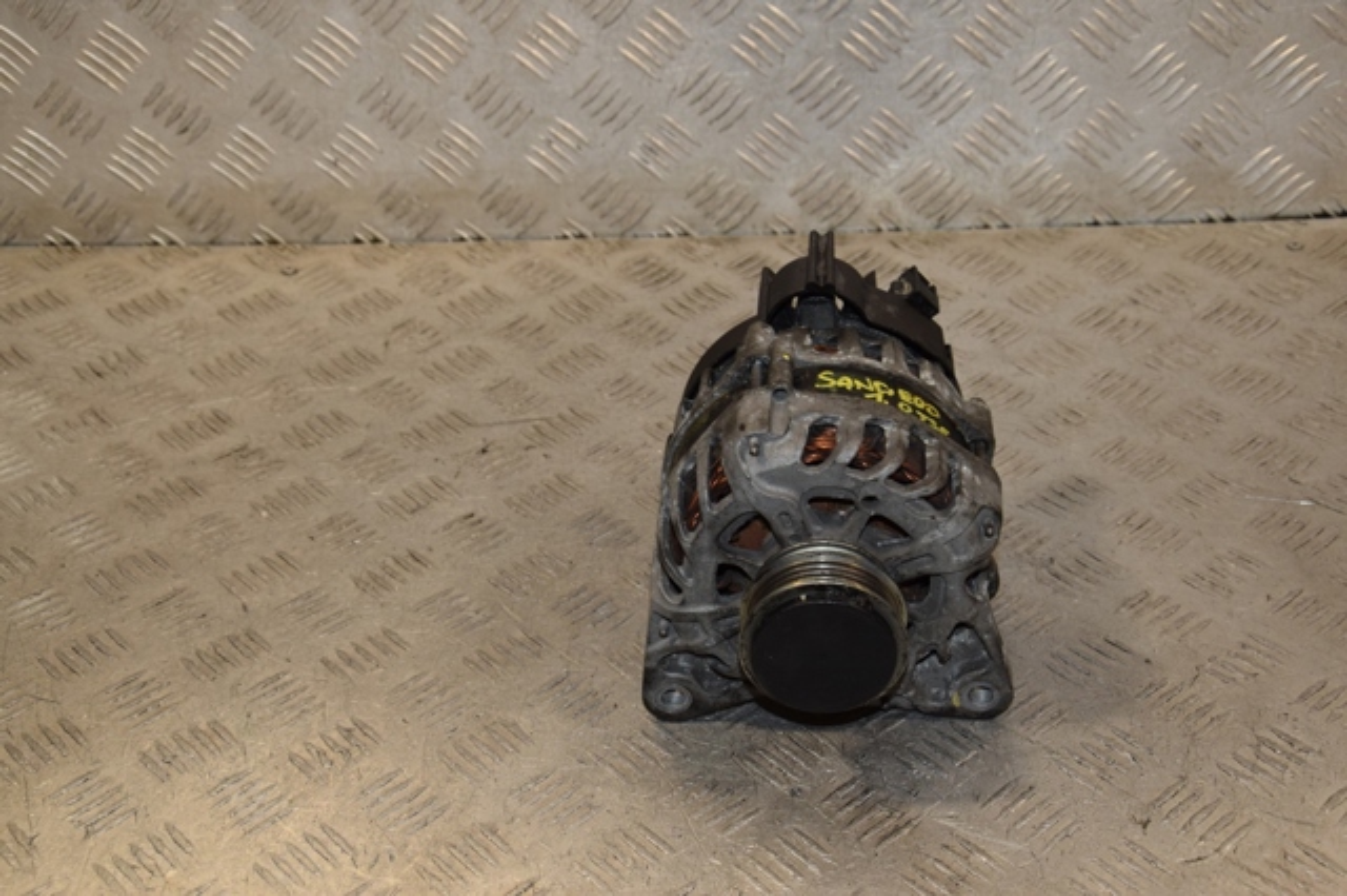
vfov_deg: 22.6
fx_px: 2244
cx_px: 674
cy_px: 448
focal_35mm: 60
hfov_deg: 33.4
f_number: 6.3
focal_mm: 40
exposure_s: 1/200
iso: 800
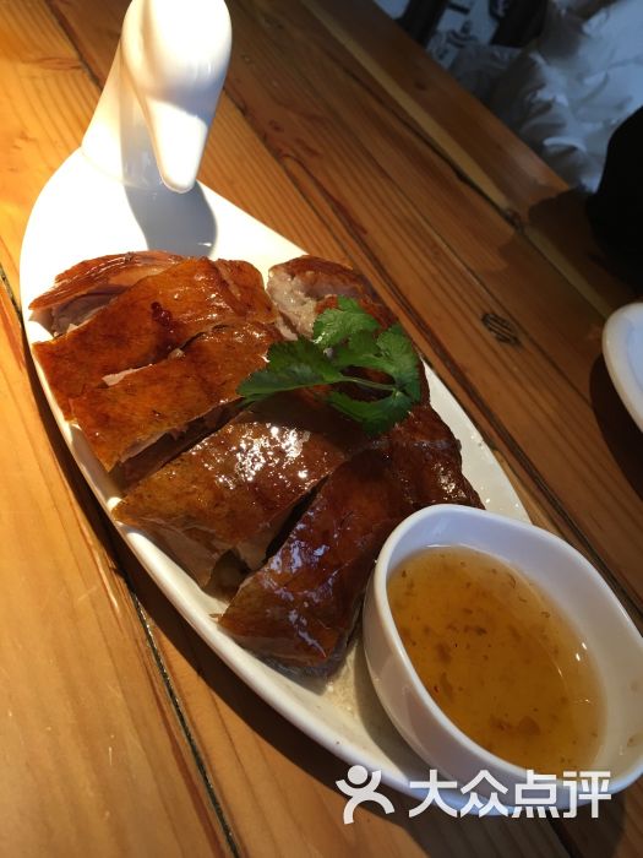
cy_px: 429
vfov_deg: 61.7
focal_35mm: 29
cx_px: 322
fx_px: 718
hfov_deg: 48.2
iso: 40
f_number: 2.2
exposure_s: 1/17
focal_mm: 4.15
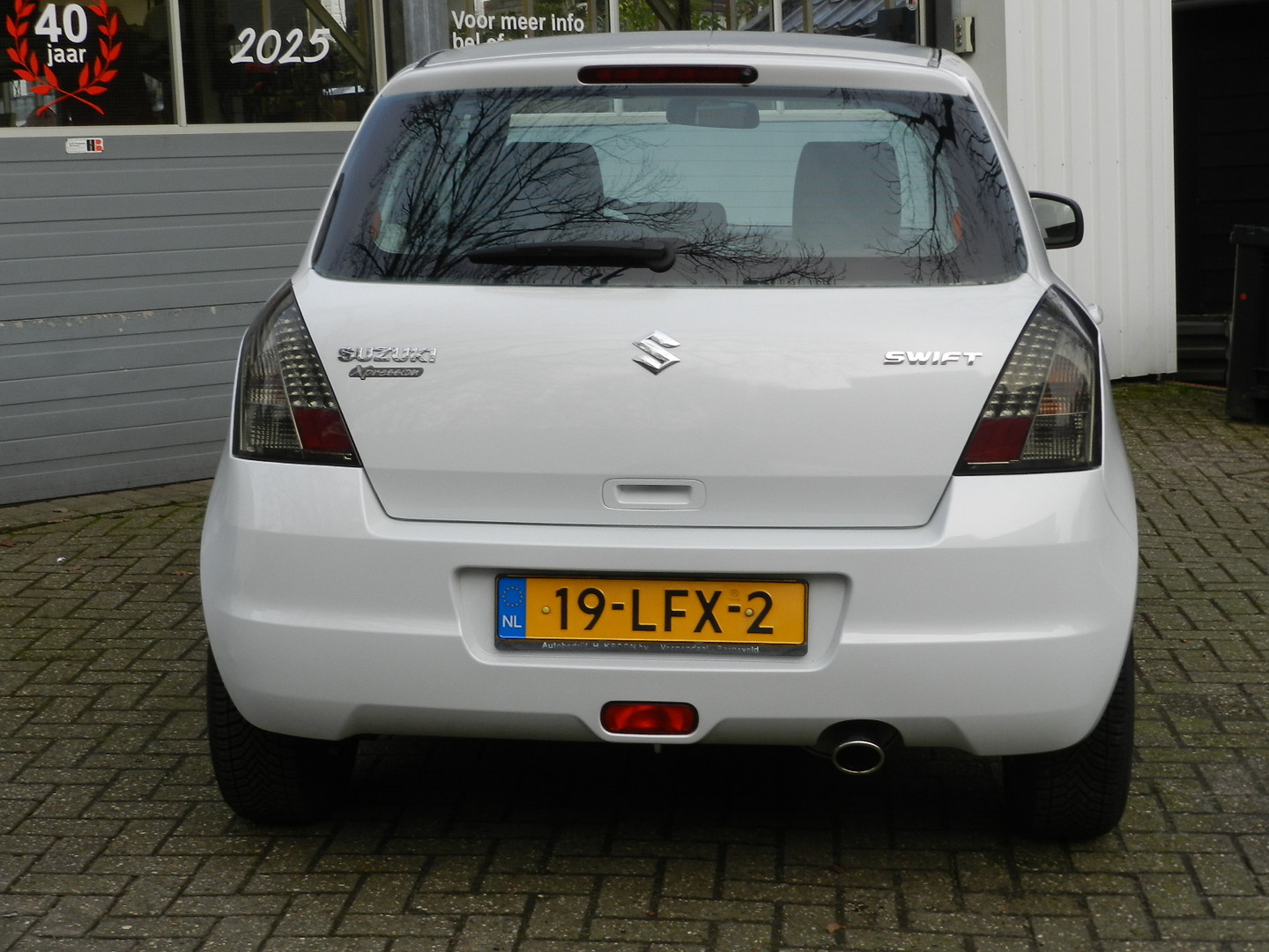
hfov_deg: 32.2
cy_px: 476
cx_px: 634
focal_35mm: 60
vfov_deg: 24.4
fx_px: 2200
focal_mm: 10.7
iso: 160
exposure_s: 1/100
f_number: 4.6
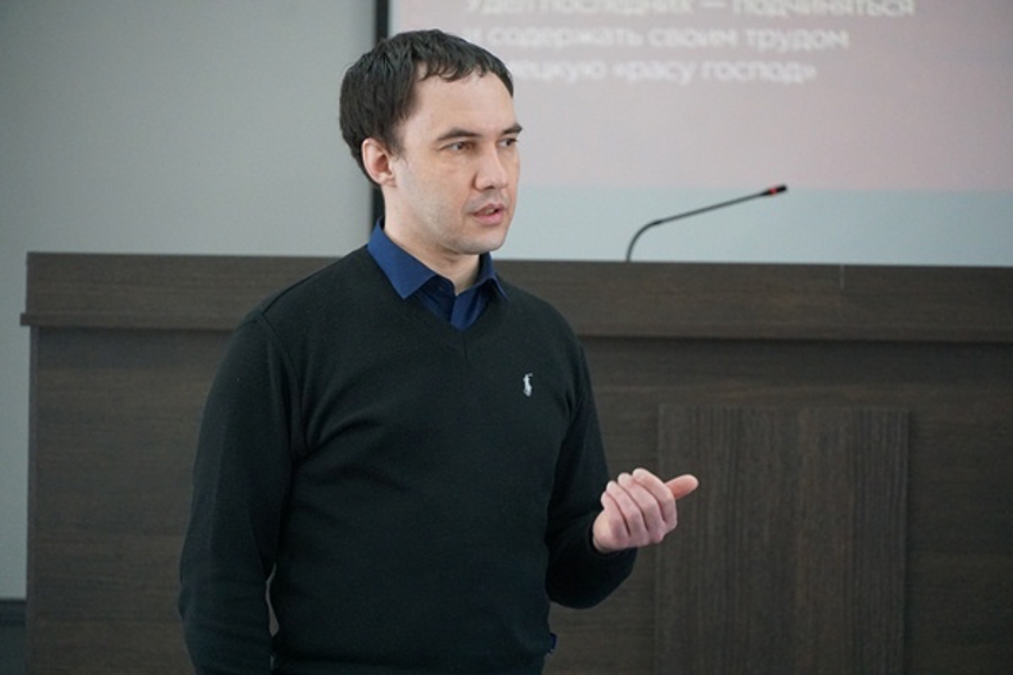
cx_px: 506
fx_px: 5276
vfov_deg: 7.3
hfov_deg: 11.0
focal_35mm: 188
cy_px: 338
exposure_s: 1/200
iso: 3200
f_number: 5.6
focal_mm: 125
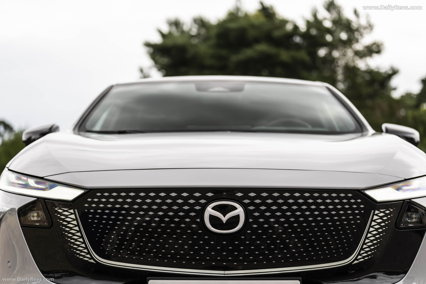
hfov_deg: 27.3
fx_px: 876
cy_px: 142
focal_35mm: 74
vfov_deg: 18.4
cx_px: 213
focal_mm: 74
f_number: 2.8
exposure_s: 1/400
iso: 64
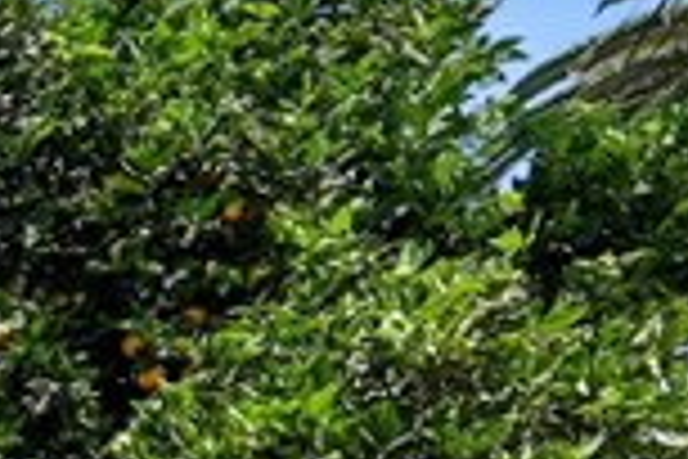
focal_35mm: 107
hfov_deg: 12.4
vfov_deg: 10.8
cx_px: -1183
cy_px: 1109
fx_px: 2045
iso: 100
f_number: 11
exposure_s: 1/125
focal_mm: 16
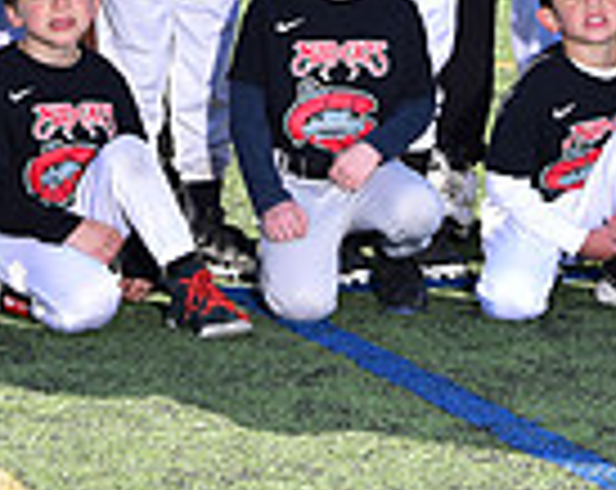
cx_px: 288
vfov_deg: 5.5
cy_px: -281
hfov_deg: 6.9
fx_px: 5076
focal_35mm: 279
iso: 80
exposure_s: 1/160
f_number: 5.6
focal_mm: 70
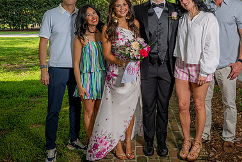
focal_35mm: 46
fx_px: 309
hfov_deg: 42.3
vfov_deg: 29.1
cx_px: 156
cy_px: 58
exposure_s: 1/160
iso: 100
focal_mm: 30
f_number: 5.6
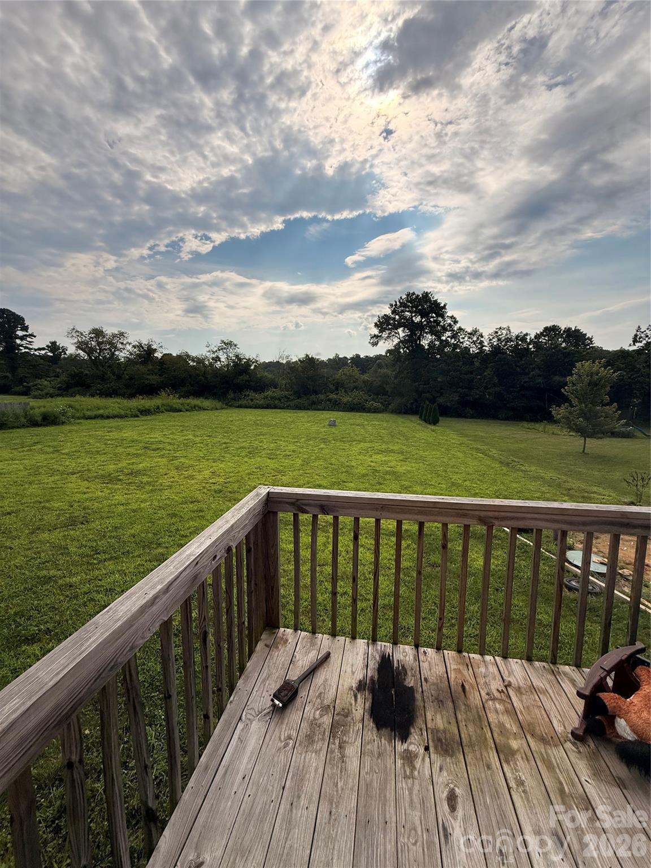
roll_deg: -0.3
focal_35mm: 14
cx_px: 326
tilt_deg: -7.4
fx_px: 351
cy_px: 434
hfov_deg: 85.7
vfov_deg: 102.1
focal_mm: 2.22
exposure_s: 1/3663
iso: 50
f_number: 2.2
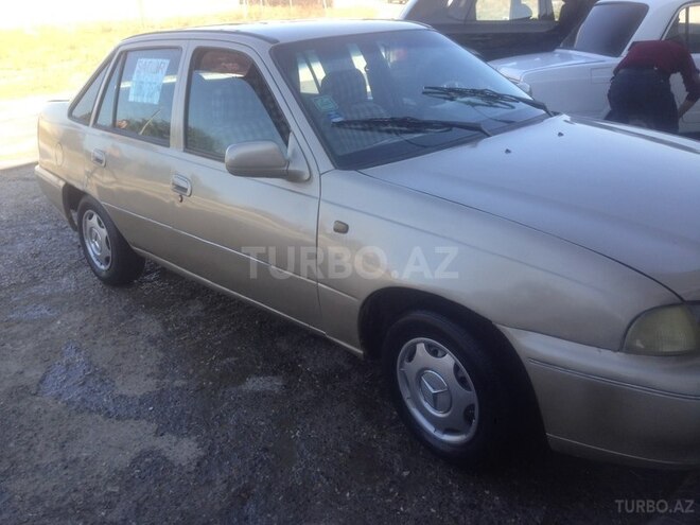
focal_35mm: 33
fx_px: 667
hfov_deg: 55.4
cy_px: 262
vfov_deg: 42.9
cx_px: 350
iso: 50
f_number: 2.4
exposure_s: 1/306
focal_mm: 4.12
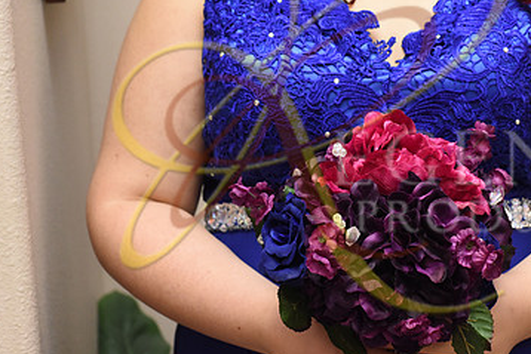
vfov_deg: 16.8
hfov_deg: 24.8
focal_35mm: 81
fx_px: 1195
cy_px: 127
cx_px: 398
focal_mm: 50
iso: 3200
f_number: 7.1
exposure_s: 1/125
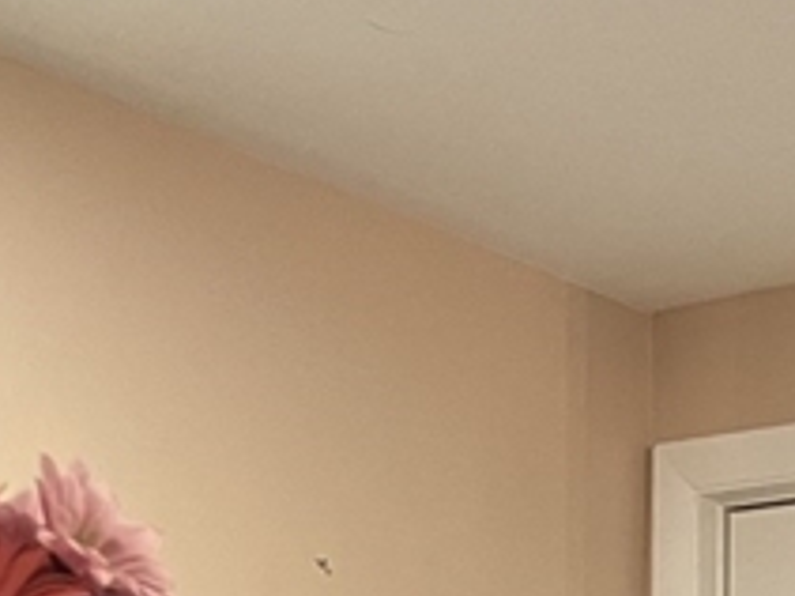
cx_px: 1164
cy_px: 1381
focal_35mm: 126
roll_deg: -0.8
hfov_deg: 14.7
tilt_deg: -3.9
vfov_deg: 10.3
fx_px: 2892
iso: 320
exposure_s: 1/60
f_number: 1.6
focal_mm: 5.1
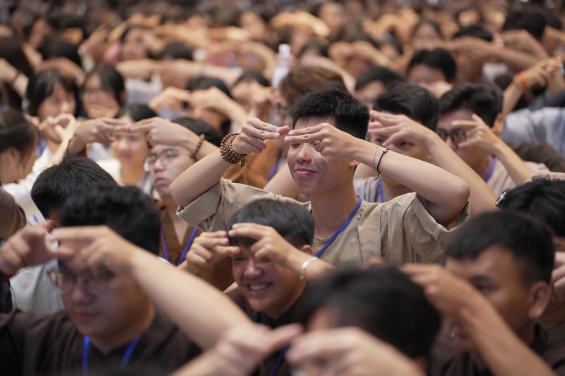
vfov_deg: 9.1
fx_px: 2354
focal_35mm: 150
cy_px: 188
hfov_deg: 13.7
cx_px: 282
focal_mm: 150
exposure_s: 1/250
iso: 4000
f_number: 2.8
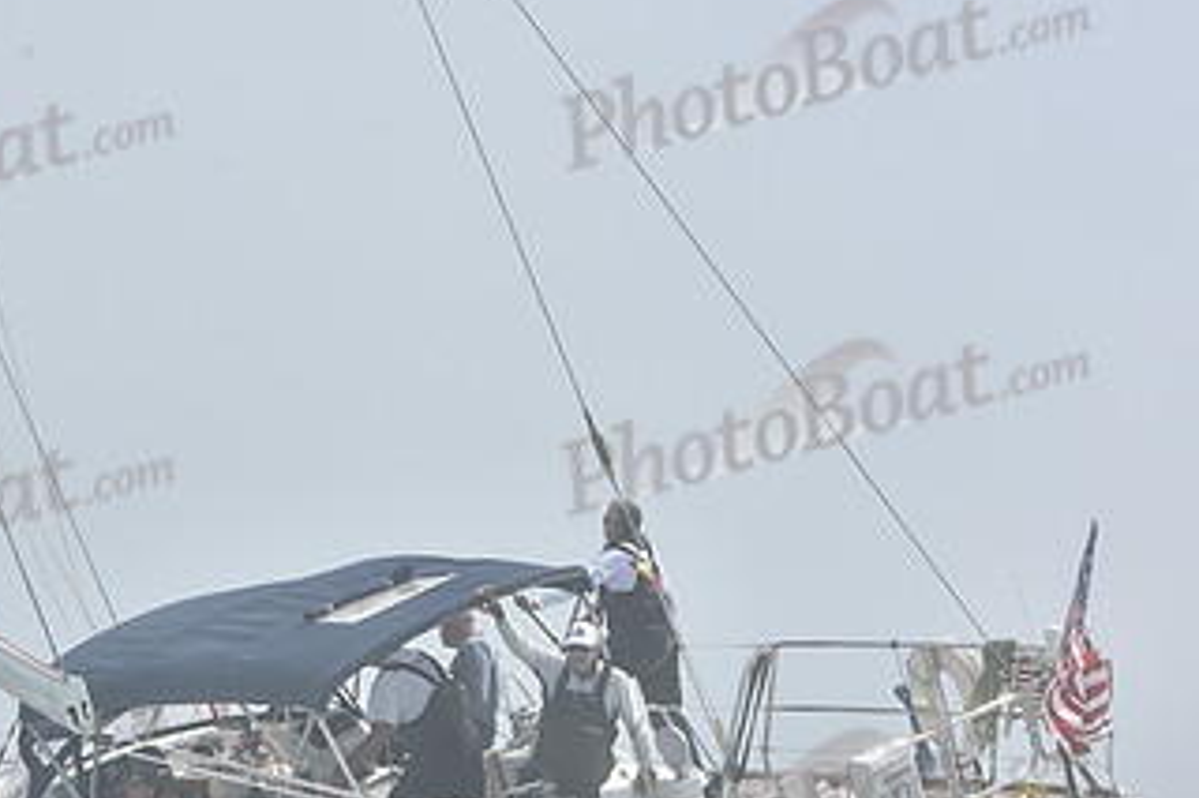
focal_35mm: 127
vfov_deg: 10.7
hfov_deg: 16.1
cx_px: 371
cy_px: 665
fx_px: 4227
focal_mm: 70
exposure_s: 1/800
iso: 320
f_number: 11
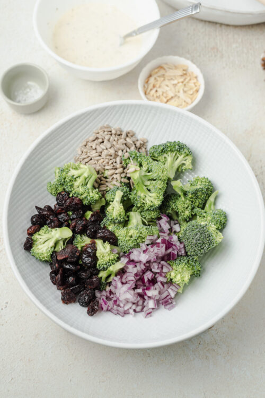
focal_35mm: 50
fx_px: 552
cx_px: 132
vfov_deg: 39.6
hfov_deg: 27.0
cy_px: 199
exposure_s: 1/25
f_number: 5.6
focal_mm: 50
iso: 320
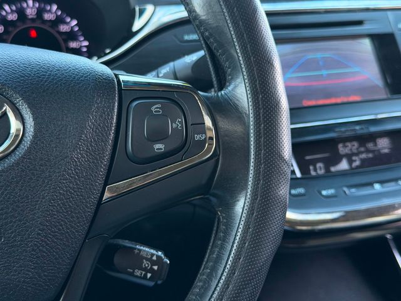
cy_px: 150
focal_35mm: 48
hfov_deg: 39.7
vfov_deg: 30.3
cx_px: 200
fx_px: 556
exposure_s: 1/136
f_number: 1.78
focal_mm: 6.76
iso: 160
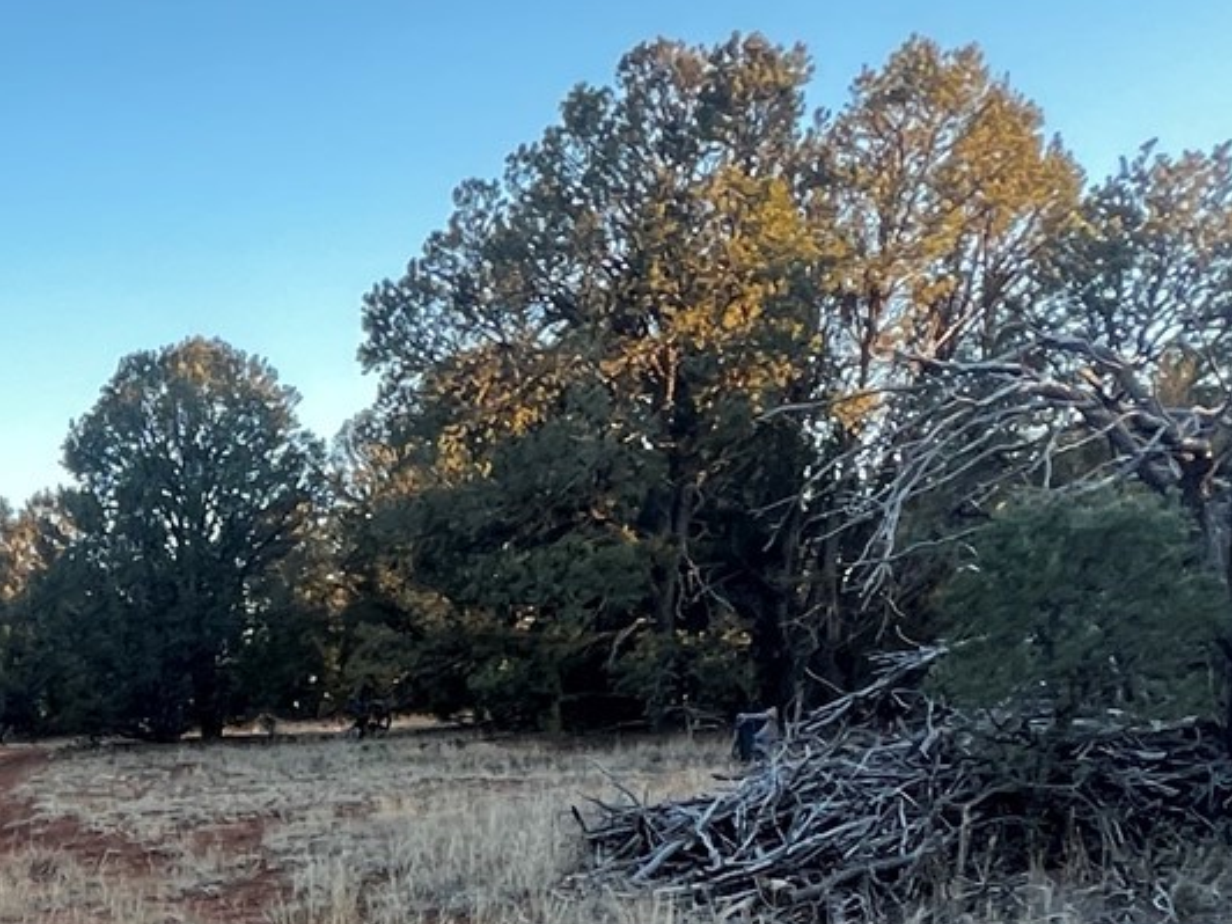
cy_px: 1436
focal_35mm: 50
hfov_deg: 31.1
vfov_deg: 22.9
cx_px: -306
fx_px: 1780
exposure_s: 1/99
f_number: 1.8
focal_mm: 1.57
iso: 64
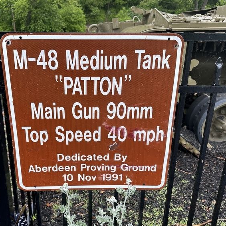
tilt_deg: -19.6
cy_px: 118
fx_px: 222
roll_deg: -1.4
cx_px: 90
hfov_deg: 53.7
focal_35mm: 30
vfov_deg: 54.0
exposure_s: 1/927
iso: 80
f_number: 1.78
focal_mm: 6.86
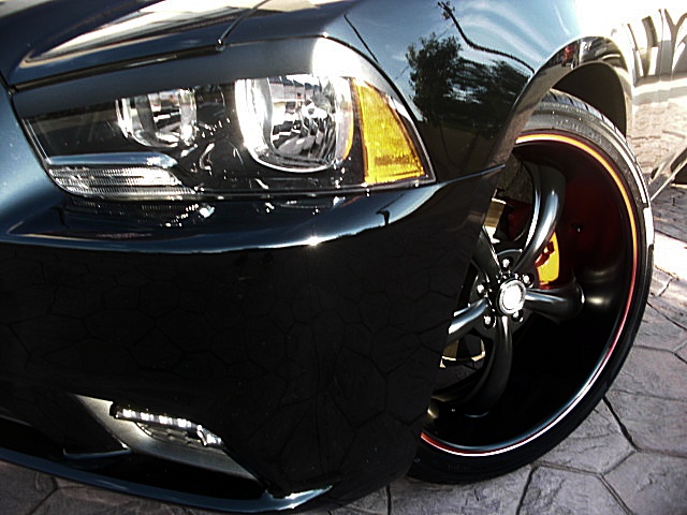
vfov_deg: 39.7
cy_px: 258
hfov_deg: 51.4
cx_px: 344
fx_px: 714
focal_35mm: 36
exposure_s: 1/80
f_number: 2.8
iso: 50
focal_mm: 6.3
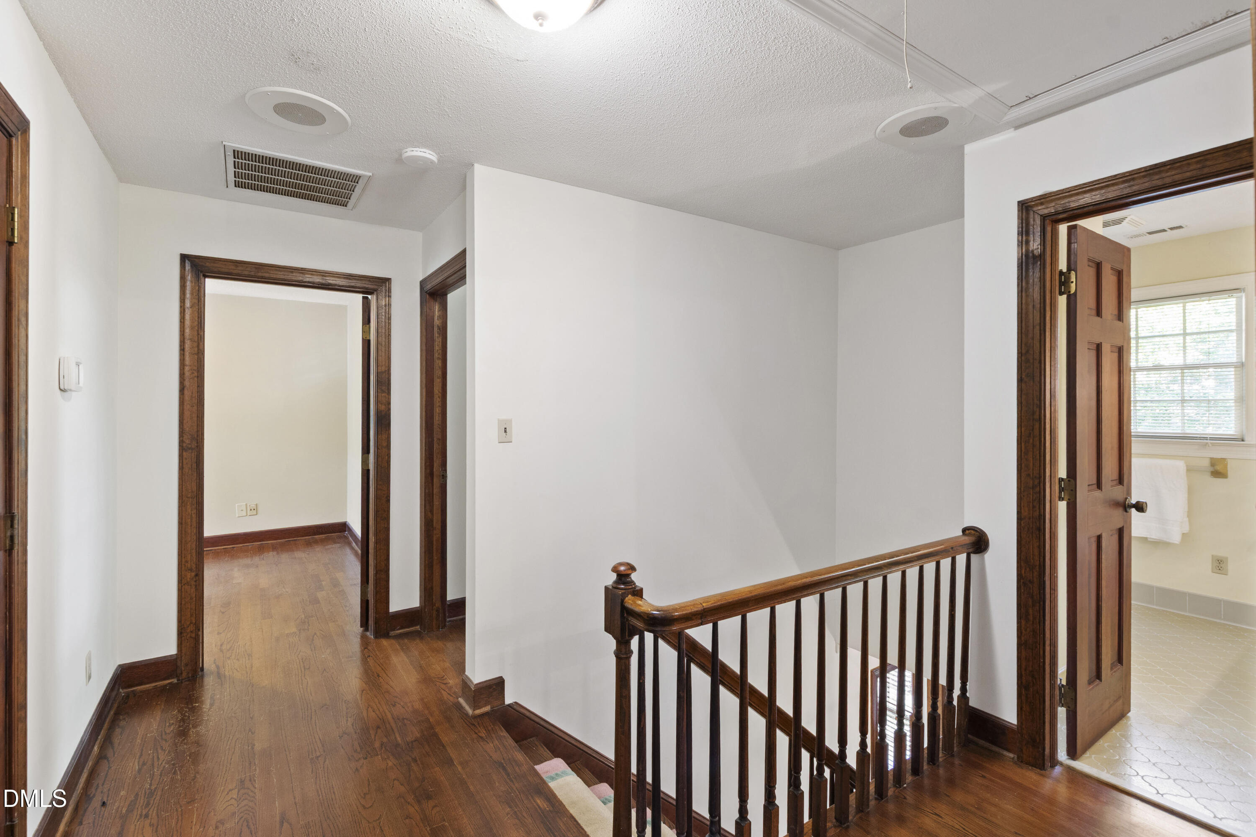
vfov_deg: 77.3
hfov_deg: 100.4
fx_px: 523
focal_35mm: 15
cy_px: 418
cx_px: 628
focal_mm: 10
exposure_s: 2
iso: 100
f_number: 8
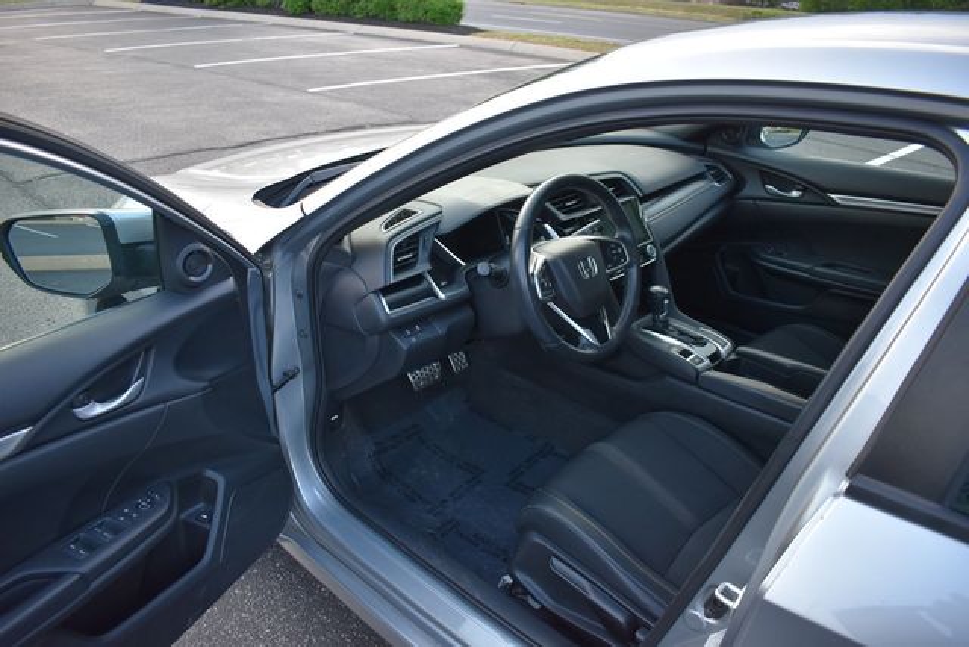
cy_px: 324
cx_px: 484
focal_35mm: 27
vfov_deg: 48.0
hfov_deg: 67.4
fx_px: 727
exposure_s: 1/250
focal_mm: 18
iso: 720
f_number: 3.5
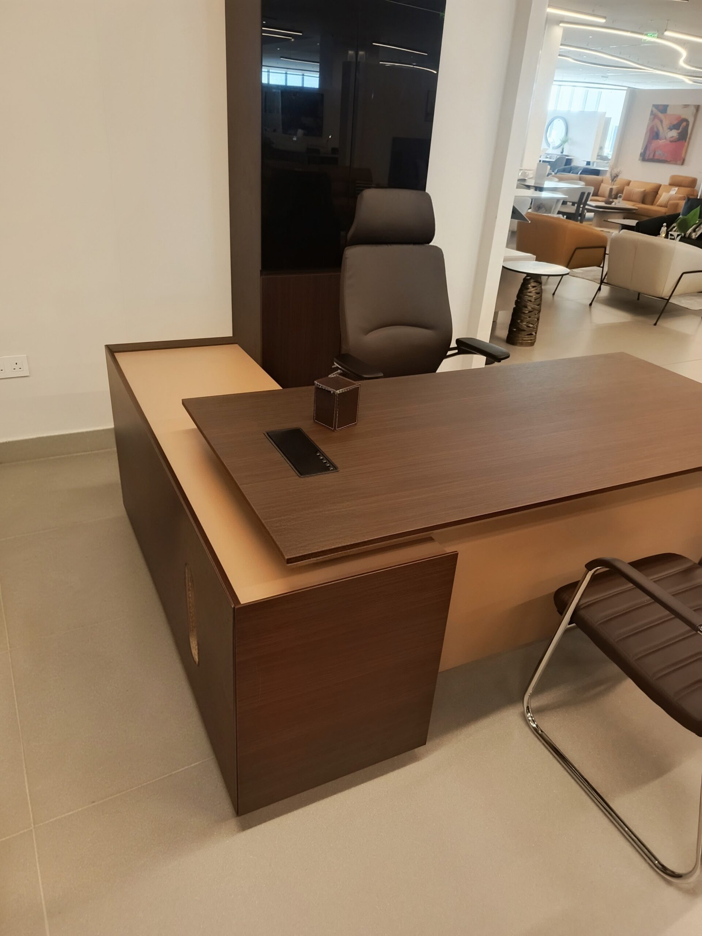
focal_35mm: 24
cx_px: 351
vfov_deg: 71.6
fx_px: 649
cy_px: 468
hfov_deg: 56.8
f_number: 1.75
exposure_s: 1/50
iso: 1597
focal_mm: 5.25
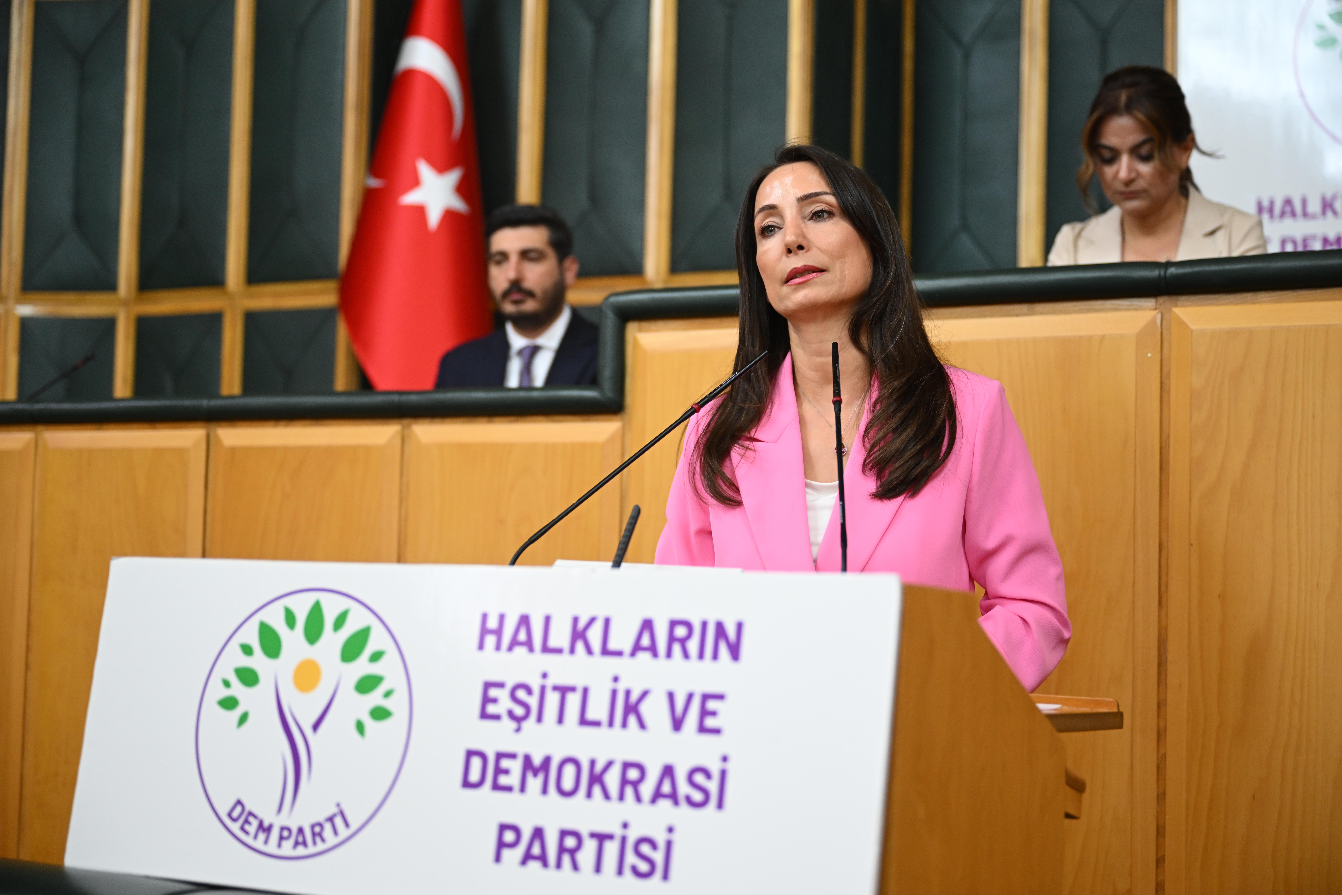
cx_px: 671
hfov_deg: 38.2
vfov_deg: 26.0
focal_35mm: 52
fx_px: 1938
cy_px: 448
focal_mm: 52
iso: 1250
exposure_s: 1/200
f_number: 2.8
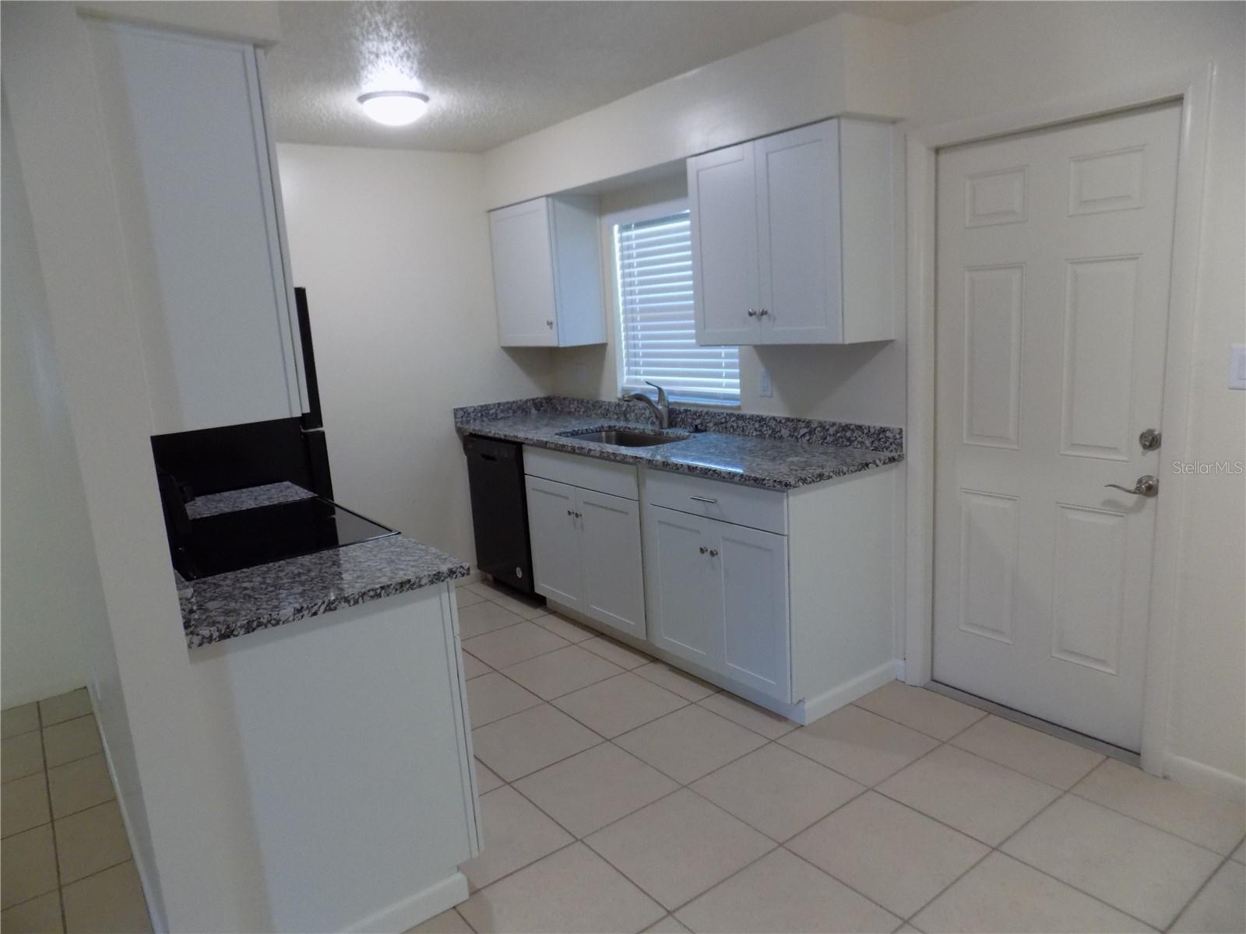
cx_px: 623
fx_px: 828
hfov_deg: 73.9
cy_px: 467
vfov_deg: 58.9
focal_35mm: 23
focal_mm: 4
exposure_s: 1/30
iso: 220
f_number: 3.1
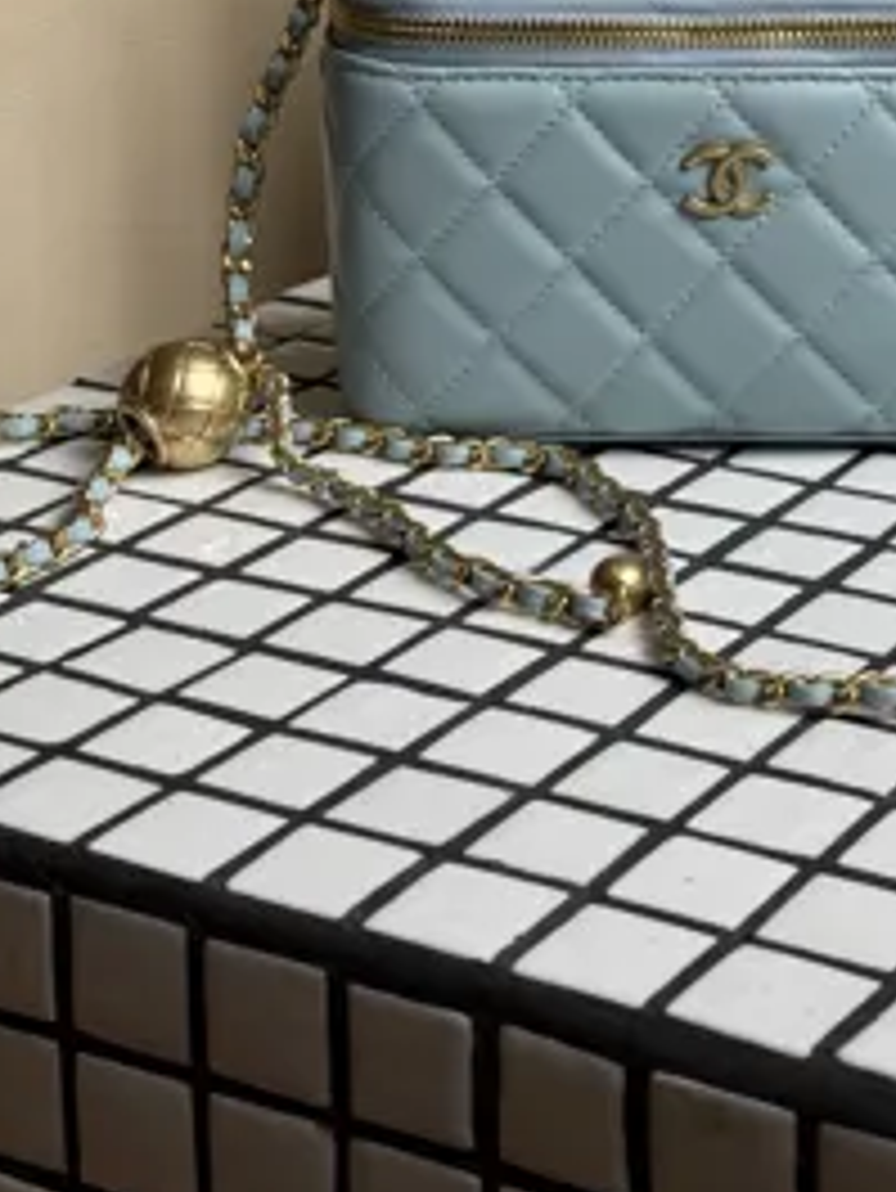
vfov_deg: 22.1
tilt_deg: -15.3
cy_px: 193
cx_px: 698
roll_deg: -1.0
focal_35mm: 87
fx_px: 3000
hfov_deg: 16.9
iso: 100
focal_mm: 6.76
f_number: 1.78
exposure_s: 1/81
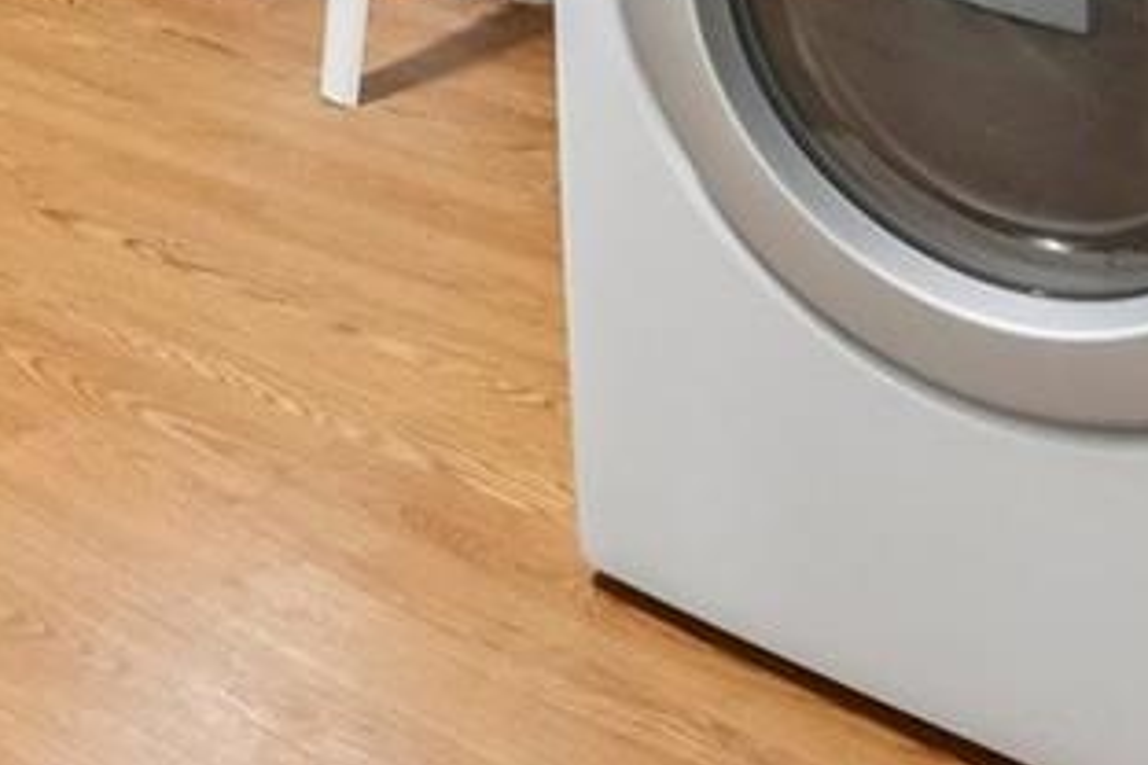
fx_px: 2455
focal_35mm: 77
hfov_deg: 24.0
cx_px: -221
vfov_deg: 13.9
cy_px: -919
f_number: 8
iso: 800
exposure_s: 1/8
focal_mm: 10
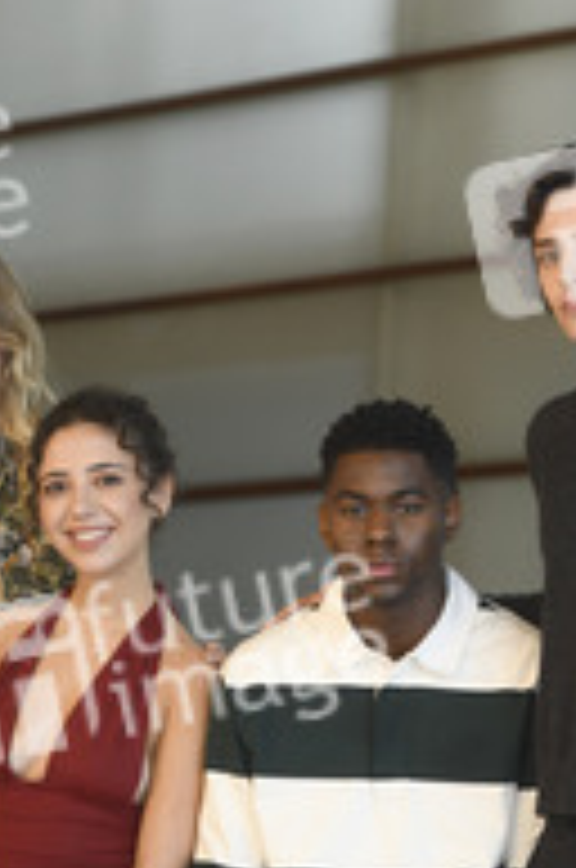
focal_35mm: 197
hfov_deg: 6.9
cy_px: 886
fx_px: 4745
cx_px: 288
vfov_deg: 10.4
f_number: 4
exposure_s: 1/320
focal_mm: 95
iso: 800
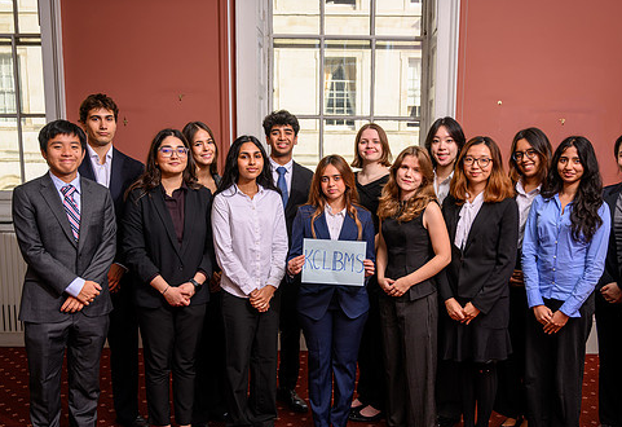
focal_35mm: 40
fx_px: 697
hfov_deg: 48.0
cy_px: 254
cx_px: 343
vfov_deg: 33.9
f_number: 4
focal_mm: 31.5
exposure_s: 1/200
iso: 50
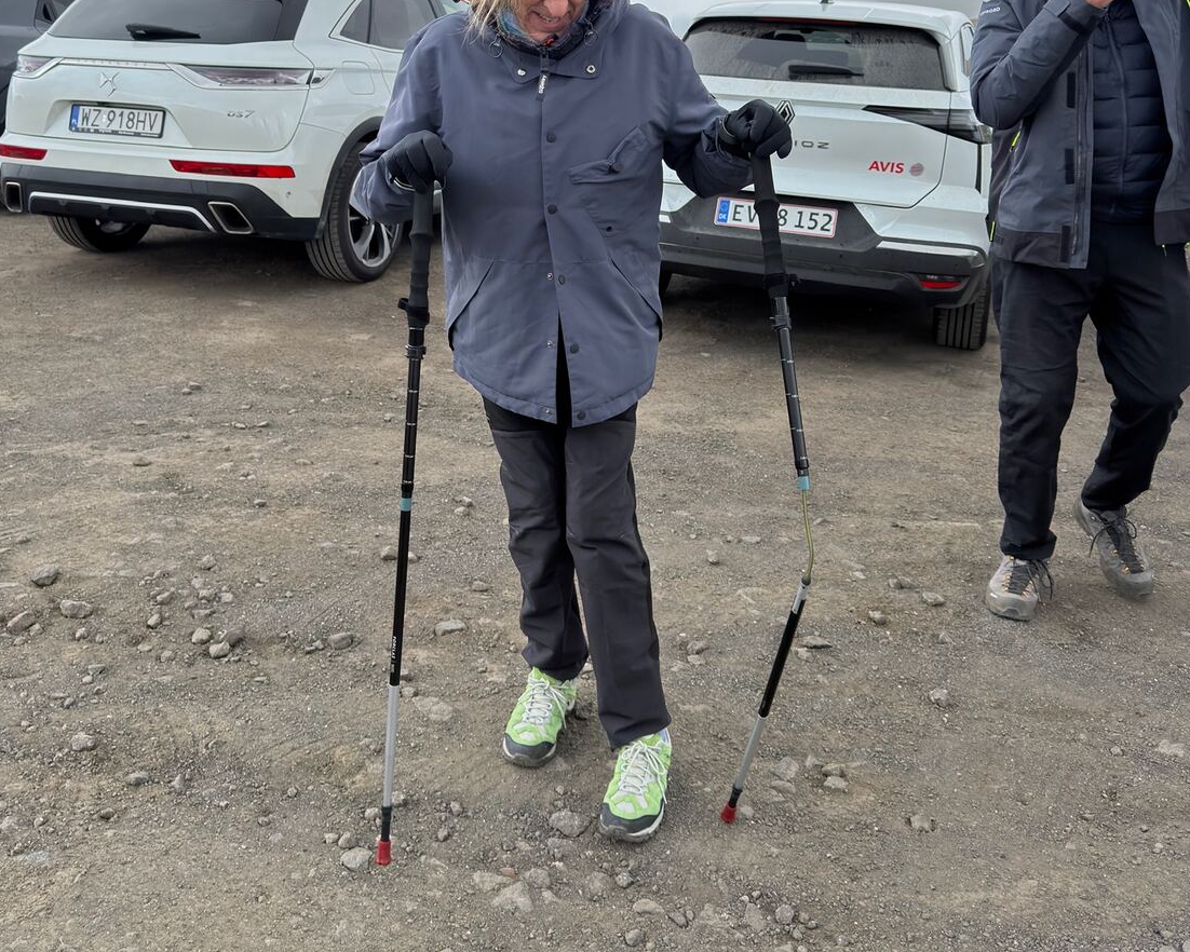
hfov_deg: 52.8
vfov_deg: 42.4
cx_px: 546
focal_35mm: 34
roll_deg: +1.2
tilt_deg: -15.9
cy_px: 273
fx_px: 1198
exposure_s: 1/1433
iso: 80
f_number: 1.78
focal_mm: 6.76
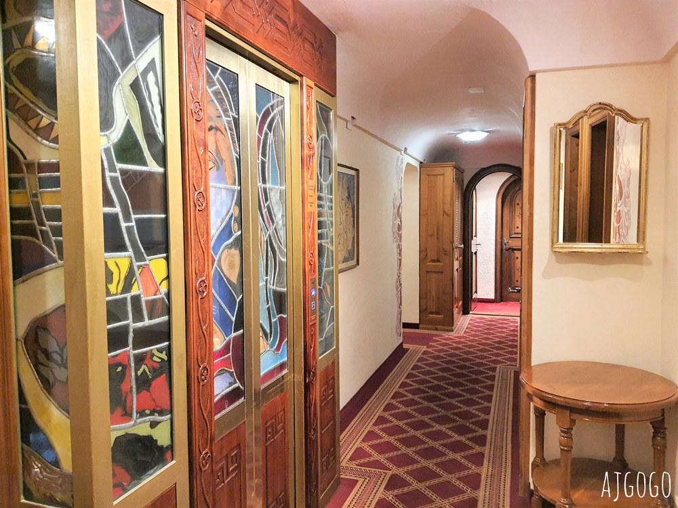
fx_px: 509
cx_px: 339
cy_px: 254
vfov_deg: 53.1
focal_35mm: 26
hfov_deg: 67.3
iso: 640
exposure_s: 1/33
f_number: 1.7
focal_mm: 4.32
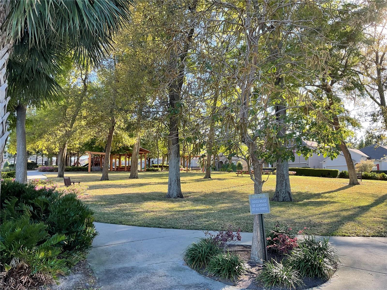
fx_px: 324
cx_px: 194
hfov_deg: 61.7
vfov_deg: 48.2
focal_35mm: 29
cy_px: 145
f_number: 1.8
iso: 16
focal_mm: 3
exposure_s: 1/221
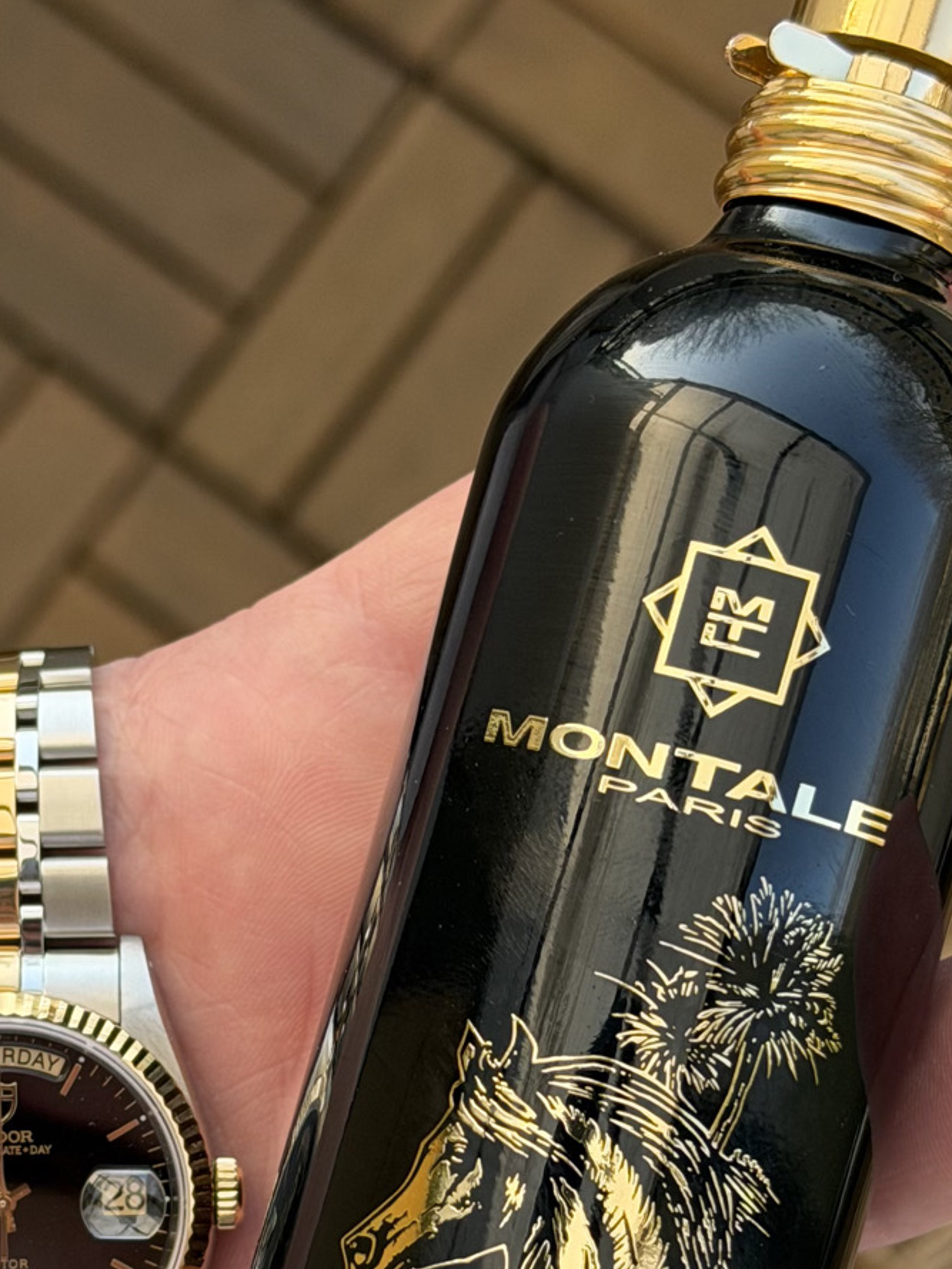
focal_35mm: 81
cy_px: 964
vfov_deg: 23.8
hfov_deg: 18.2
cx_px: 395
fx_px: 2969
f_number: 1.78
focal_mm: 6.76
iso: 64
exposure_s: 1/566
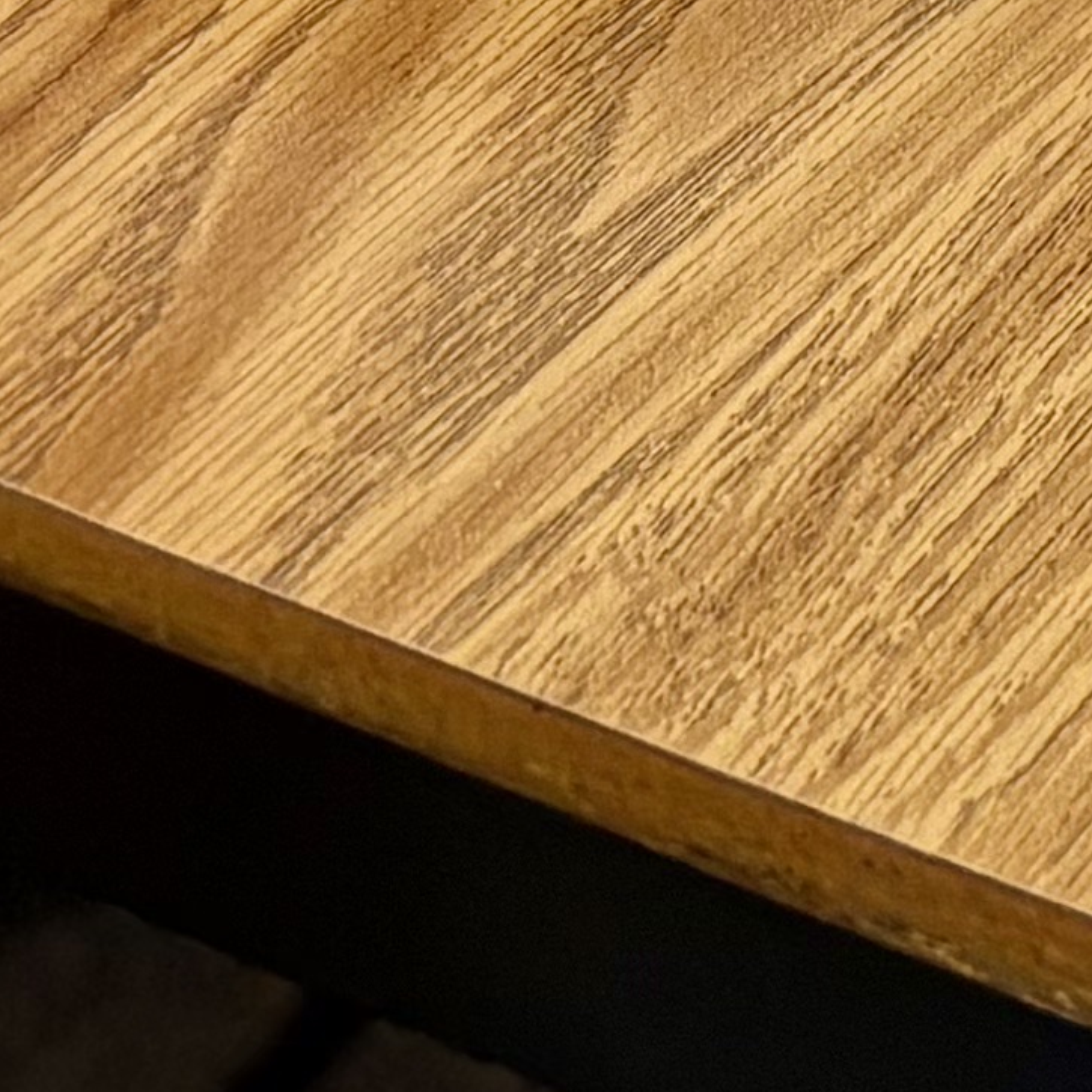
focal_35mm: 181
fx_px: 6460
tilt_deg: -33.7
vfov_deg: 8.5
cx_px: 4145
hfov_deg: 7.4
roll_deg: -0.8
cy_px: -1848
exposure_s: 1/60
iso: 100
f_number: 1.6
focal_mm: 5.96
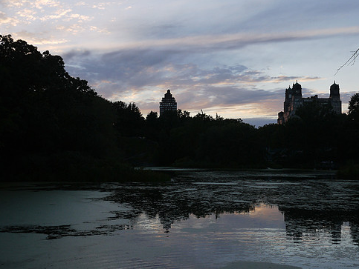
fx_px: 498
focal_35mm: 48
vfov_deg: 30.3
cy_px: 128
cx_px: 208
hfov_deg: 39.5
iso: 160
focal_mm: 20
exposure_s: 1/125
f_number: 5.6
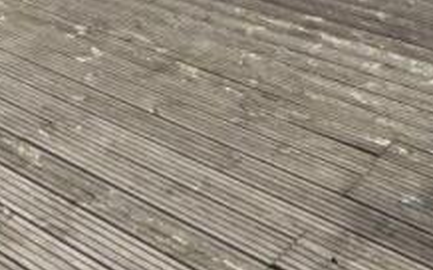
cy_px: -76
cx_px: 186
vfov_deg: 17.3
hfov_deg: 29.0
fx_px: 837
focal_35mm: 71
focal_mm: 4.3
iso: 100
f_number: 3.3
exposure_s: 1/320
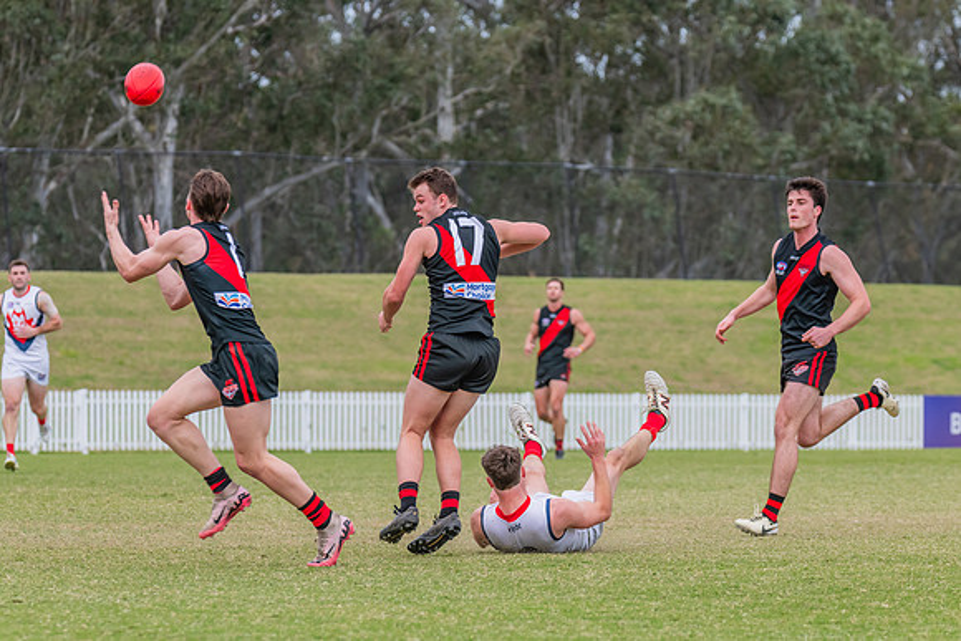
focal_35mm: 238
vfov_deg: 5.8
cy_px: 326
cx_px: 505
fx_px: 6355
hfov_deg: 8.6
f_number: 7.1
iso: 800
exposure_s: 1/1250
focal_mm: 220
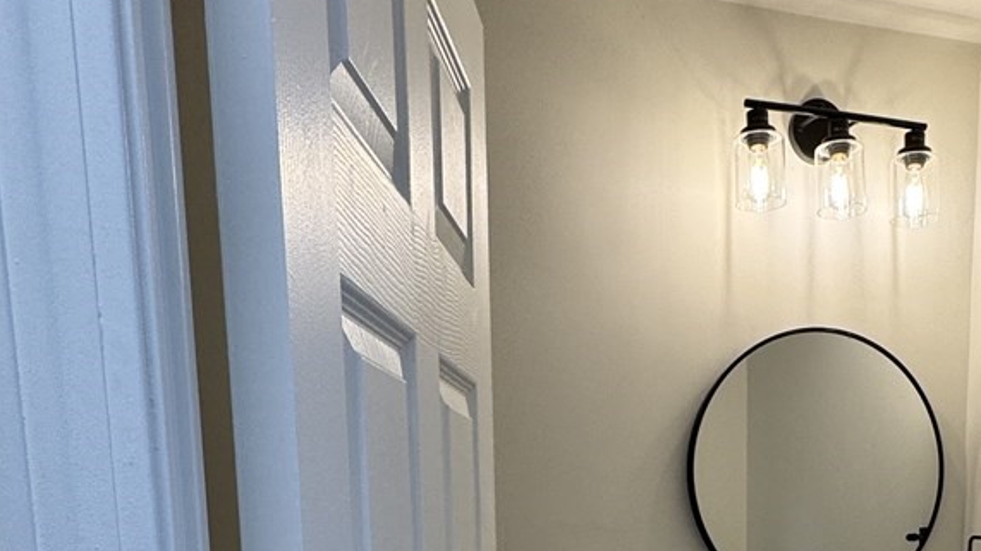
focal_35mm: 41
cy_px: 716
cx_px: 713
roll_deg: -0.3
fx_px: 1066
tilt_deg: -9.8
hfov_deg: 47.9
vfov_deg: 25.1
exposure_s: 1/120
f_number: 2.2
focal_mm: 2.22
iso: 80
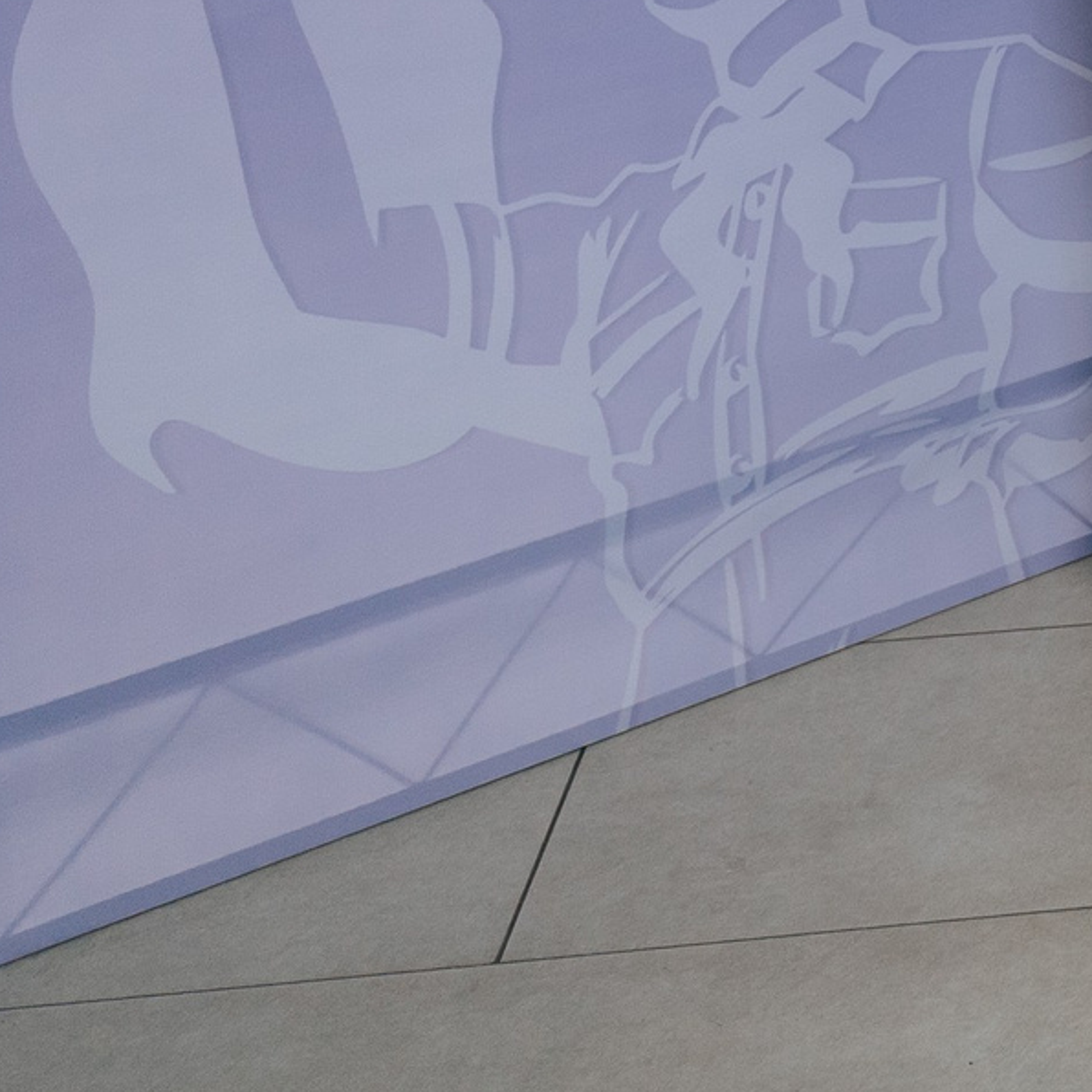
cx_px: 2237
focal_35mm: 109
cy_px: -571
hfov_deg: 13.5
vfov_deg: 14.8
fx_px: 3890
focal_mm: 28
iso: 800
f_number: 2.8
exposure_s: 1/160
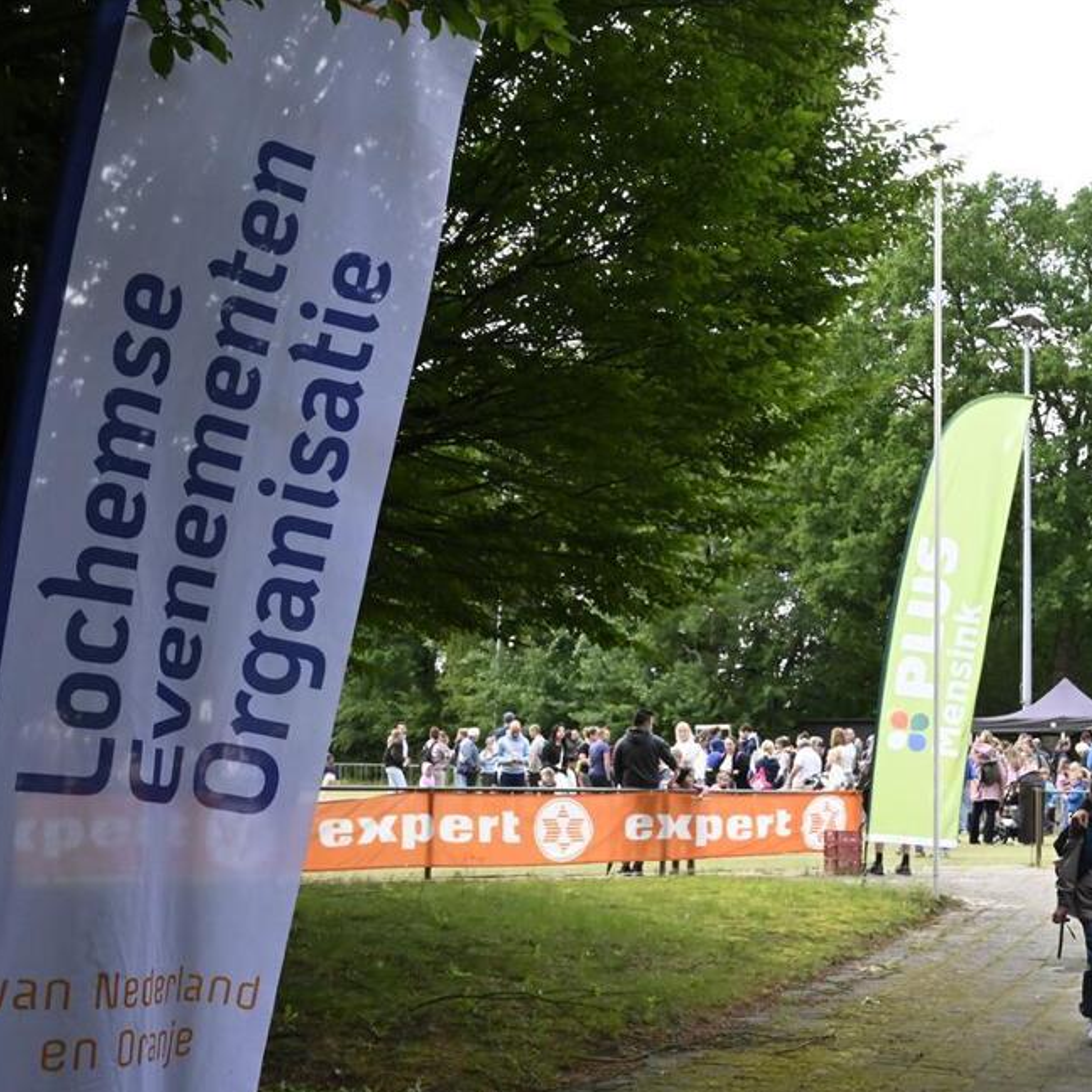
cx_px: 745
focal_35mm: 52
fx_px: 1856
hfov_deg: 32.5
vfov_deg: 32.8
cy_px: 554
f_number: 14
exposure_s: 1/800
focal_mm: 40
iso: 8000
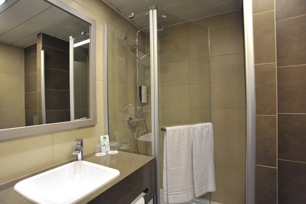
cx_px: 153
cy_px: 102
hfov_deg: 90.0
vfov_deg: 67.3
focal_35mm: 18
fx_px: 153
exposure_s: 1/6
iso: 400
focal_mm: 18
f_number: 8
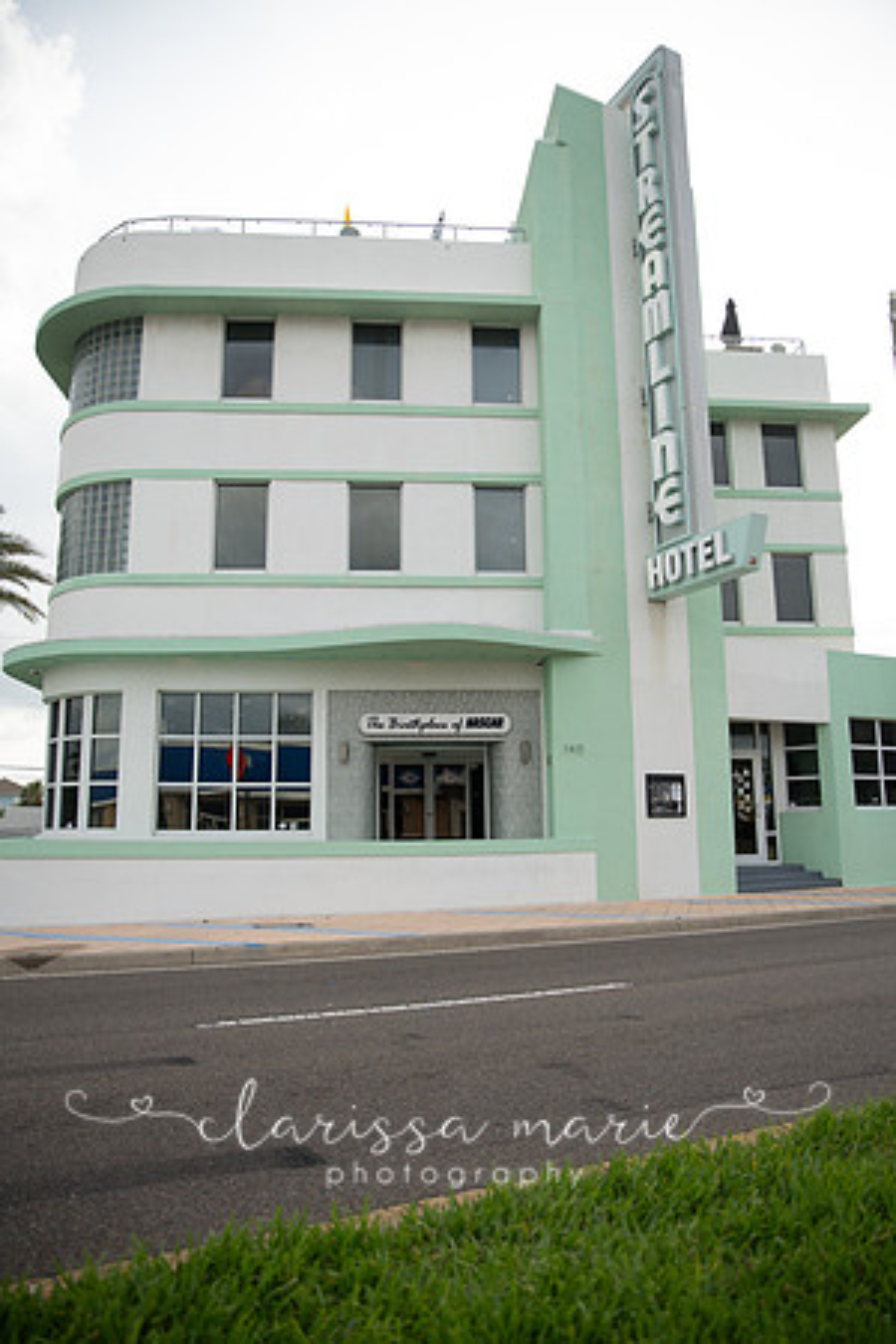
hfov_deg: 53.1
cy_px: 672
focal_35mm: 24
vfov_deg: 73.7
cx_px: 448
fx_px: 896
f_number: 2.8
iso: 40
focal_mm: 24
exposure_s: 1/200
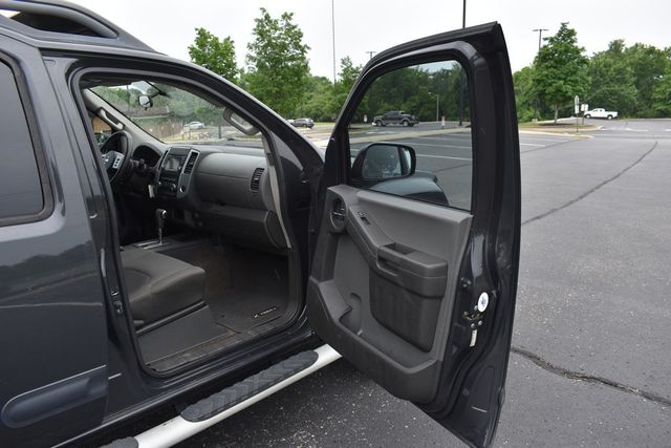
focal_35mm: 27
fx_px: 503
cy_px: 224
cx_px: 336
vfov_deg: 48.0
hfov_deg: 67.4
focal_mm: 18
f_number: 6.3
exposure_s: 1/250
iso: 200
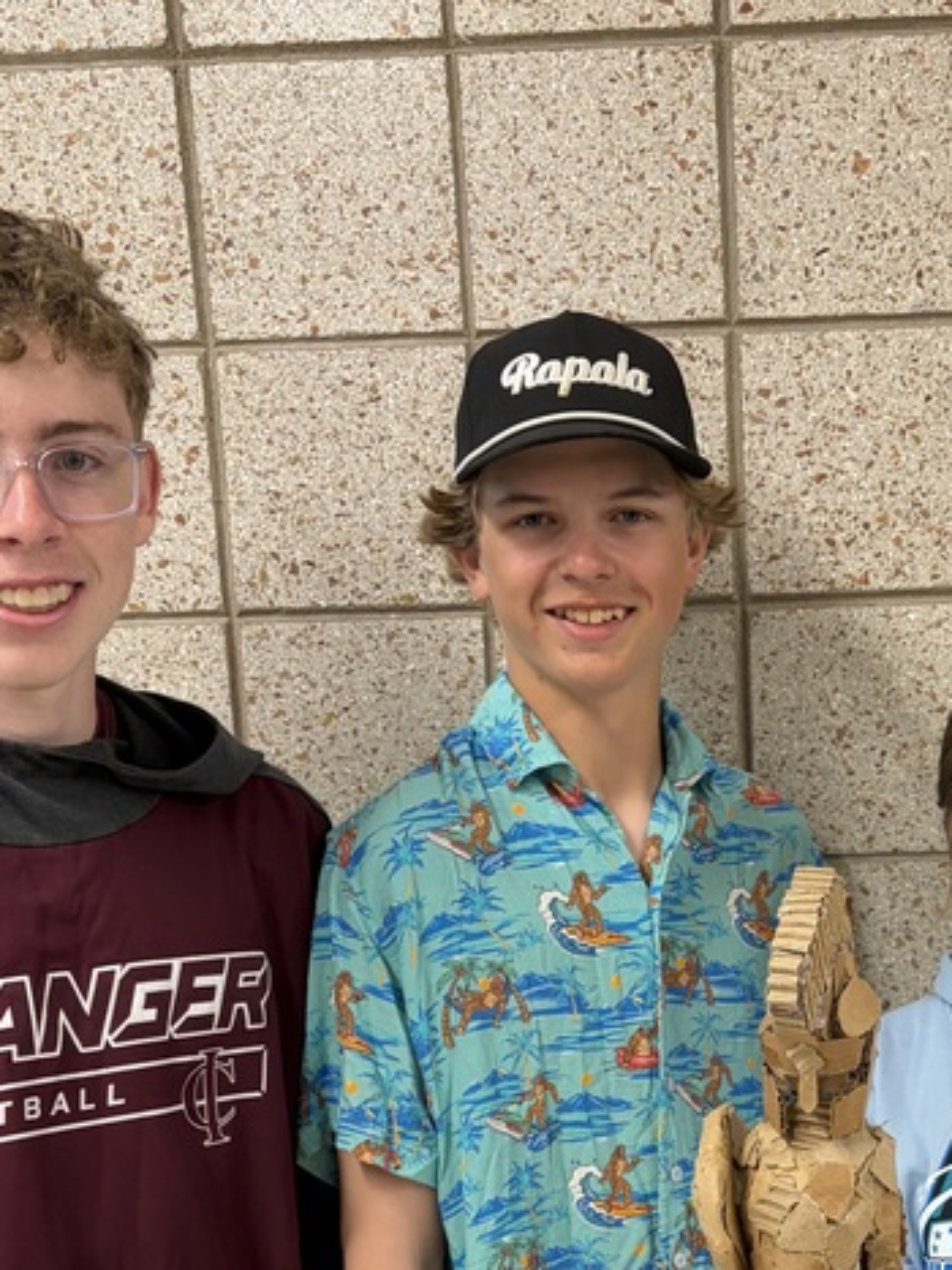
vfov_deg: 32.2
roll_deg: +2.0
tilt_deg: -12.6
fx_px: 2091
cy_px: 1134
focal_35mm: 57
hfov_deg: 25.1
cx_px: 797
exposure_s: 1/60
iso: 125
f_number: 1.6
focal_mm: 5.96
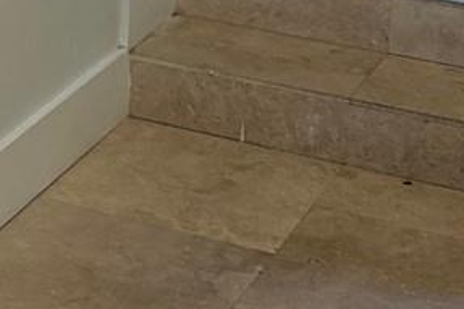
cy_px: -312
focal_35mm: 151
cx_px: -65
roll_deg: -1.3
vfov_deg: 8.6
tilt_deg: -9.6
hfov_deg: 13.3
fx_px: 1945
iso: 125
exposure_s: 1/120
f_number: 1.5
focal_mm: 5.7
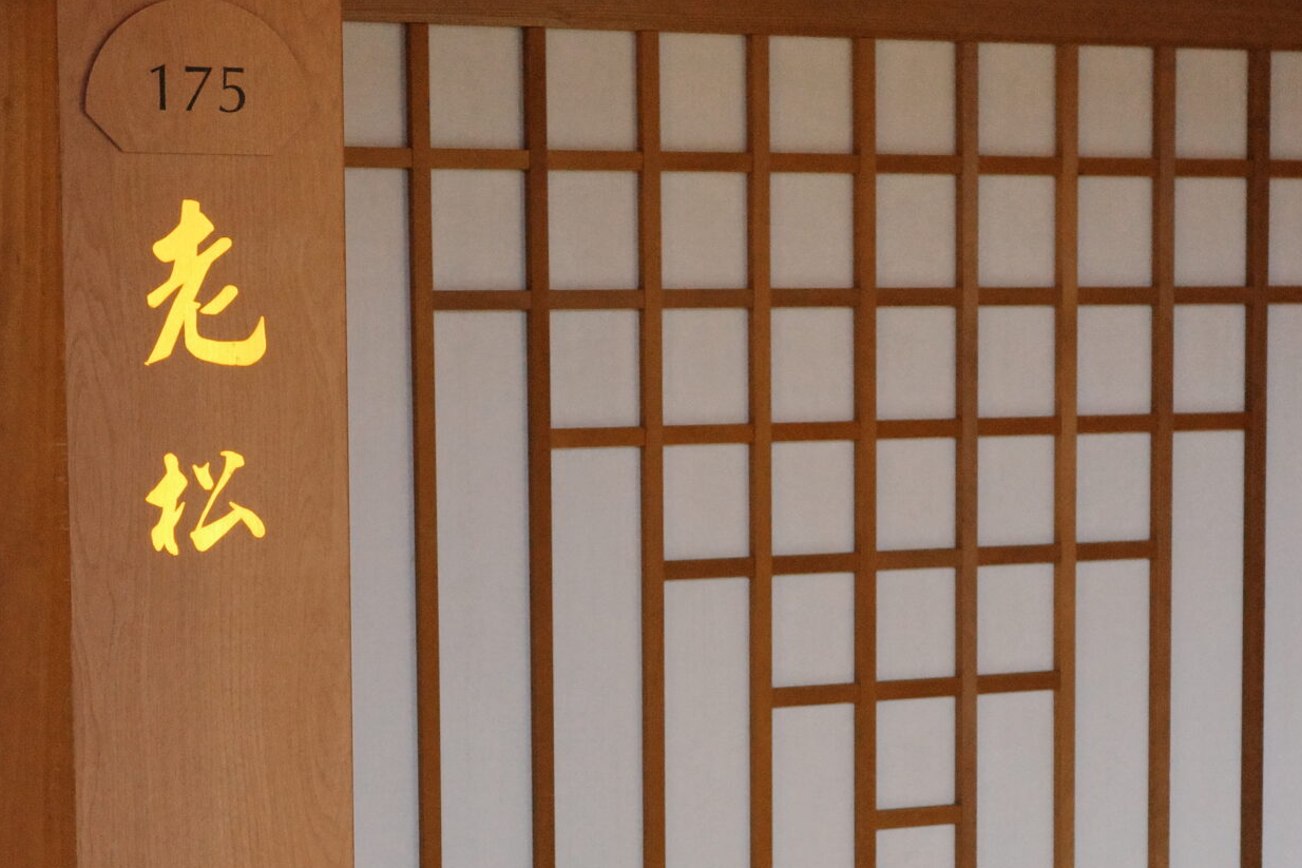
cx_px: 617
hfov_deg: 24.5
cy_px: 608
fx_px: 3002
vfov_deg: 16.4
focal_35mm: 83
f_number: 2.8
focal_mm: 26
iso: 3200
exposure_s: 1/50
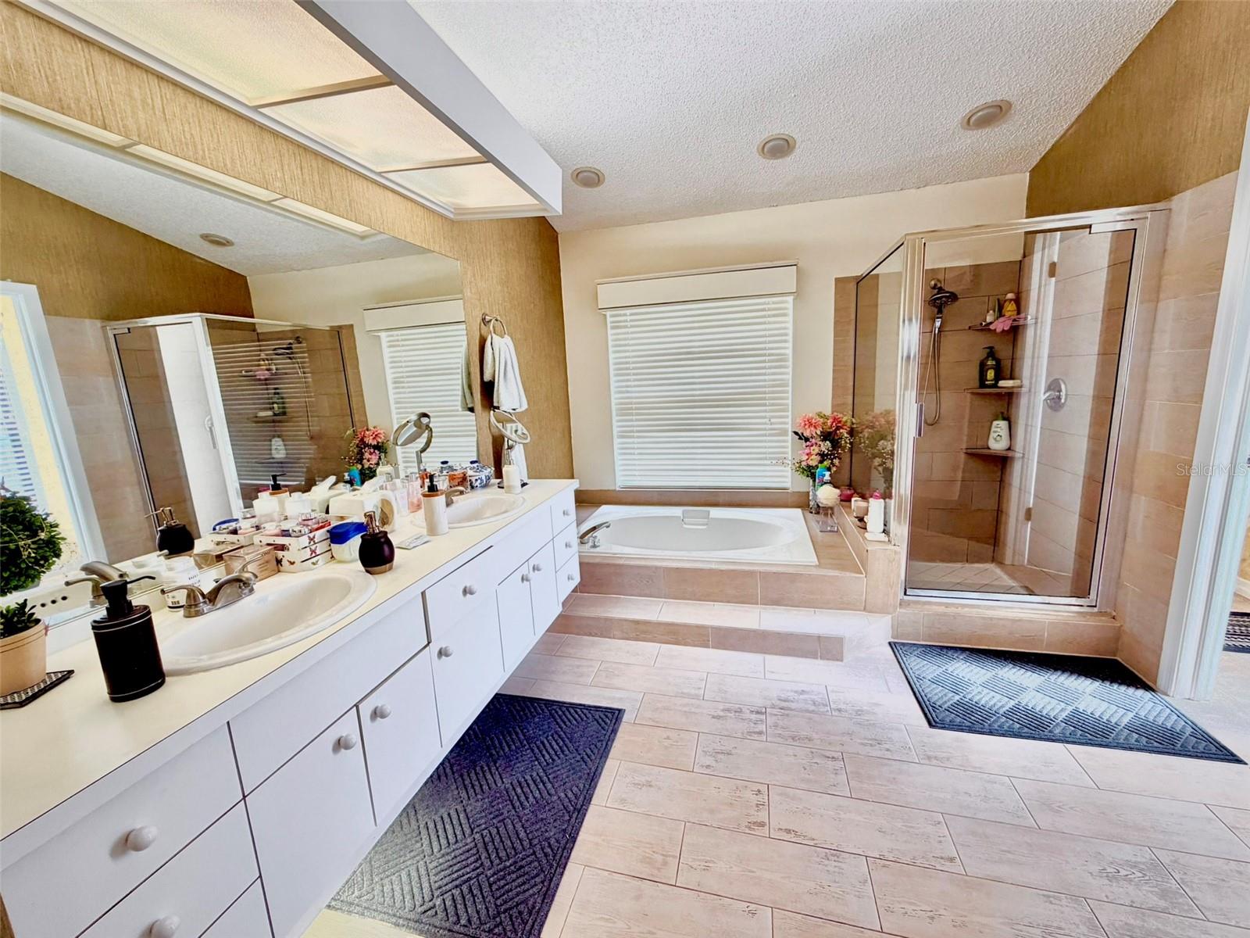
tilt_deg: -10.1
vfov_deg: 85.7
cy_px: 469
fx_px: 506
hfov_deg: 102.1
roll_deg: +3.1
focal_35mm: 14
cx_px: 625
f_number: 2.2
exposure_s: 1/120
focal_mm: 2.22
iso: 160
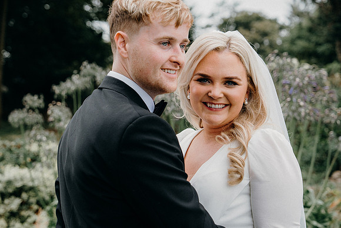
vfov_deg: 17.5
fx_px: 739
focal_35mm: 78
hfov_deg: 26.0
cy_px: 114
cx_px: 170
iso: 200
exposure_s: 1/250
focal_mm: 52
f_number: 3.5
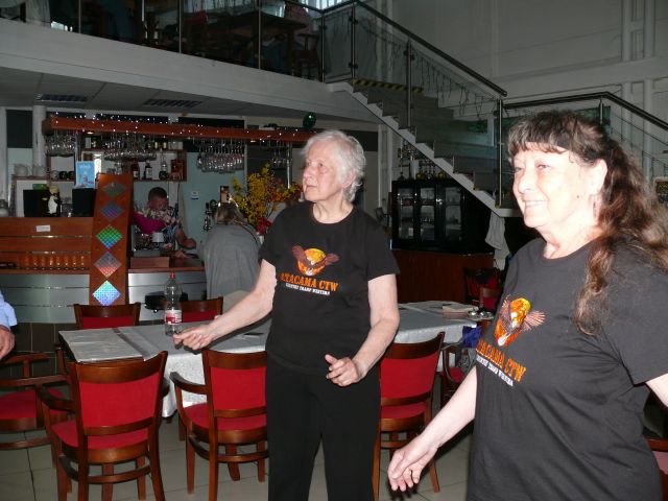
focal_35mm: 35
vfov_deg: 40.7
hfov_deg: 52.6
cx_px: 334
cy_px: 250
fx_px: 675
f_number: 2.8
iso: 125
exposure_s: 1/30
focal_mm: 7.4
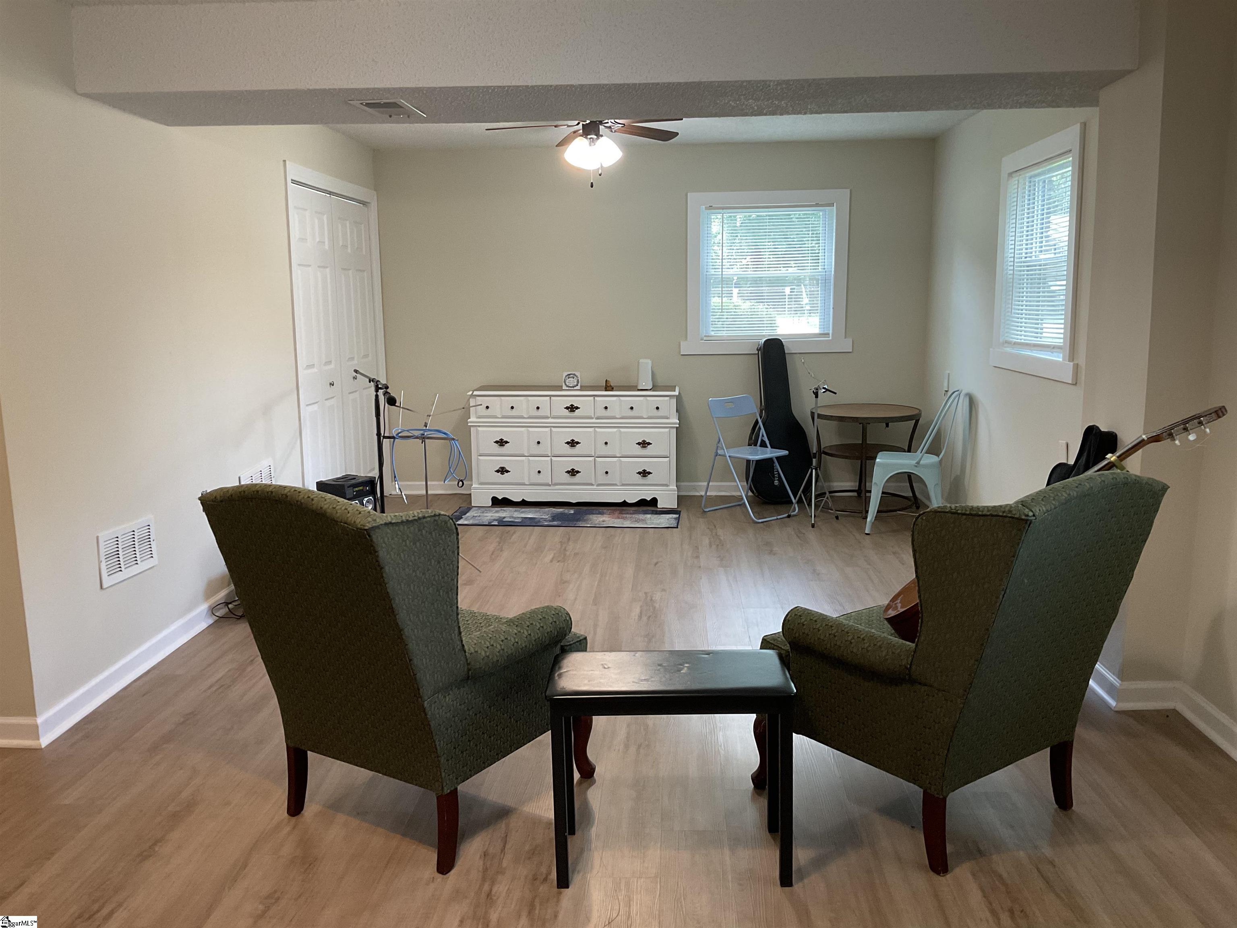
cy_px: 464
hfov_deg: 61.7
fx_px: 1036
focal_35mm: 29
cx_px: 618
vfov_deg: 48.2
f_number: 1.8
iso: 125
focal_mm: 3
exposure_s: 1/60
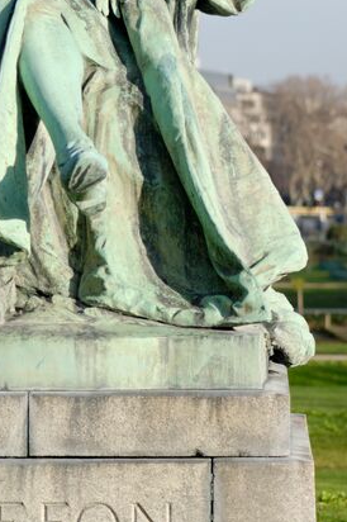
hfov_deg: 4.3
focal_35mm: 322
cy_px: 119
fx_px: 4663
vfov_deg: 6.4
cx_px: 15
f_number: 4.5
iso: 100
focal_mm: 105
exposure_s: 1/500
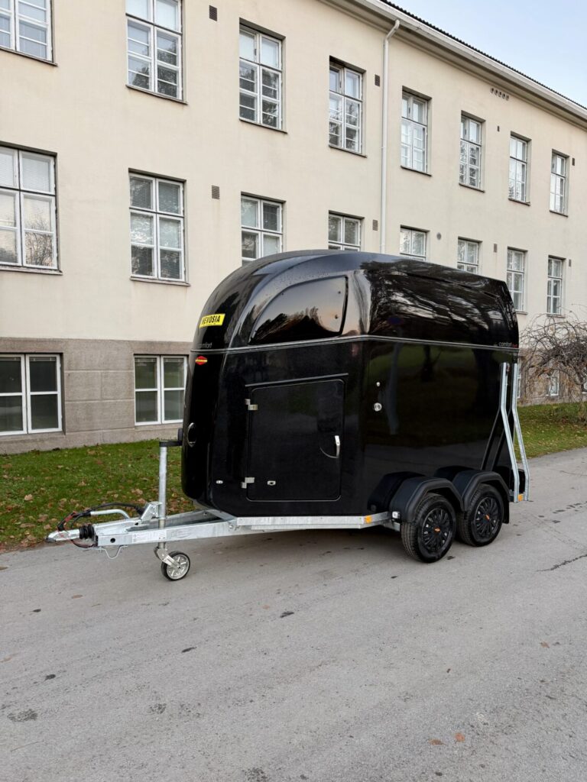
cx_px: 294
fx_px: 543
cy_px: 391
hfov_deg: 56.8
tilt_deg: -3.2
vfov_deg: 71.6
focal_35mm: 24
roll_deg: +0.6
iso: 200
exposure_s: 1/65
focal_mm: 6.76
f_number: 1.78
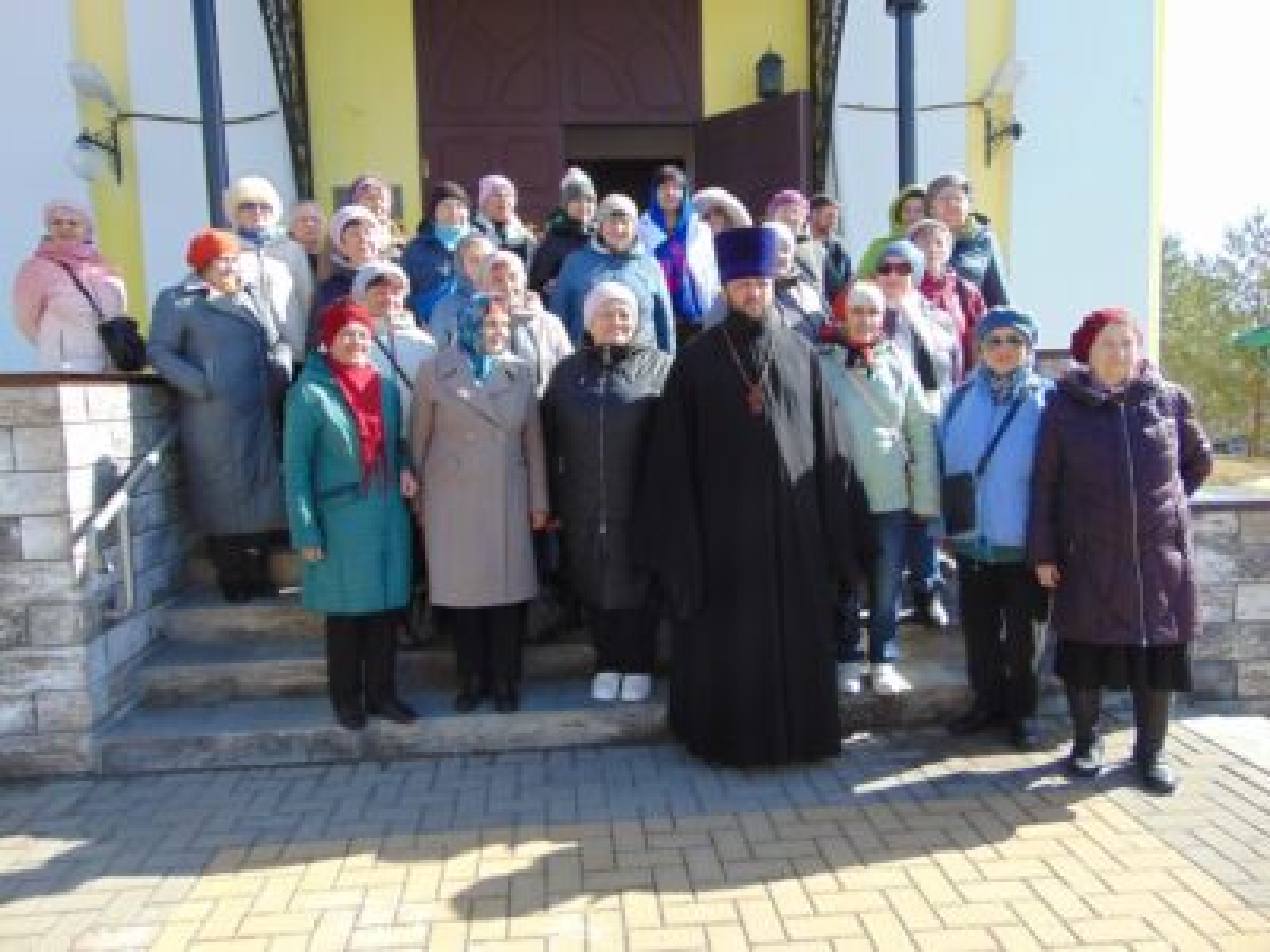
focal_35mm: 25
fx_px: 917
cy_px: 476
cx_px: 635
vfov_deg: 54.9
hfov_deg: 69.4
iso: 80
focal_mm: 4.5
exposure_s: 1/400
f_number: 3
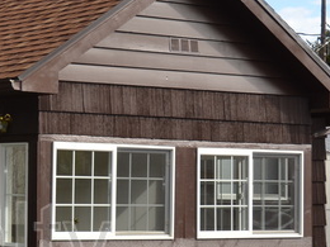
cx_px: -136
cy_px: 106
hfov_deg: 14.5
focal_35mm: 128
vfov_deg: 11.5
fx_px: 1225
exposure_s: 1/200
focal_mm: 29
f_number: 6.3
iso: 100
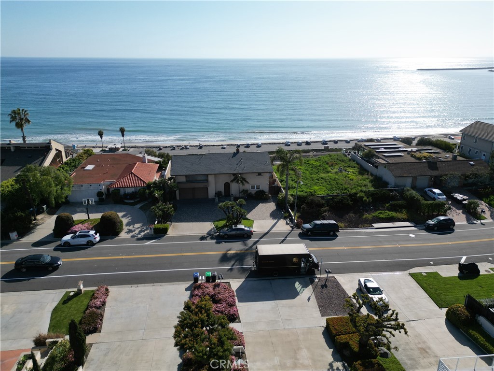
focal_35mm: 24
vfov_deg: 56.8
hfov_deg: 71.6
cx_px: 247
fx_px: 343
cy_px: 186
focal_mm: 6.72
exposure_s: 1/5000
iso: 120
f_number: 1.7
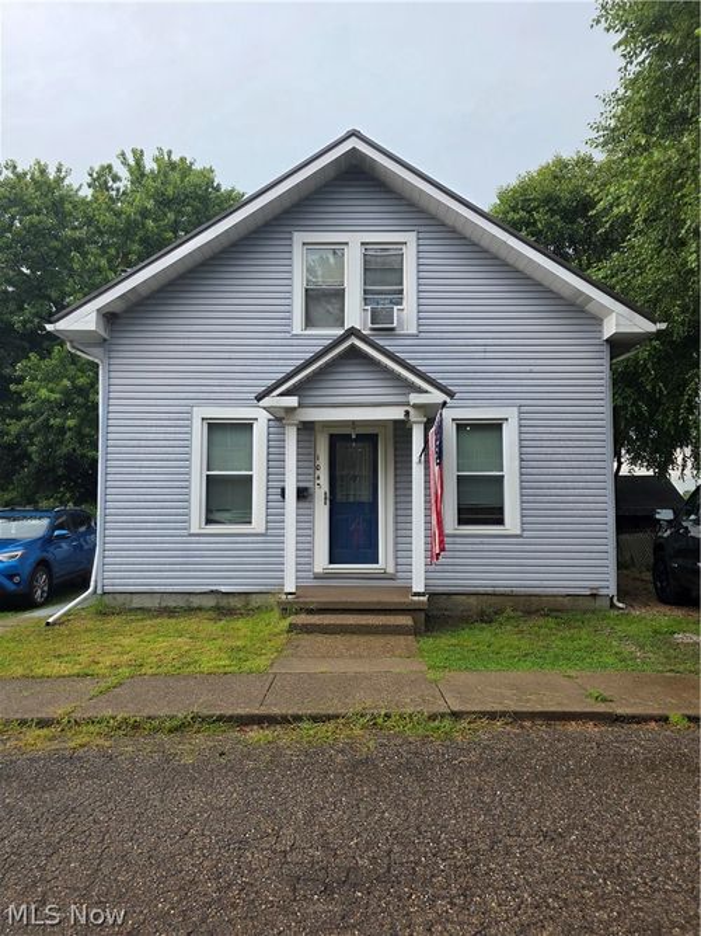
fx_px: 621
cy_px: 468
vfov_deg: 73.9
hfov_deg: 58.9
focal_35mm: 23
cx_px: 350
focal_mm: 6.3
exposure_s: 1/180
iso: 40
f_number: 1.7
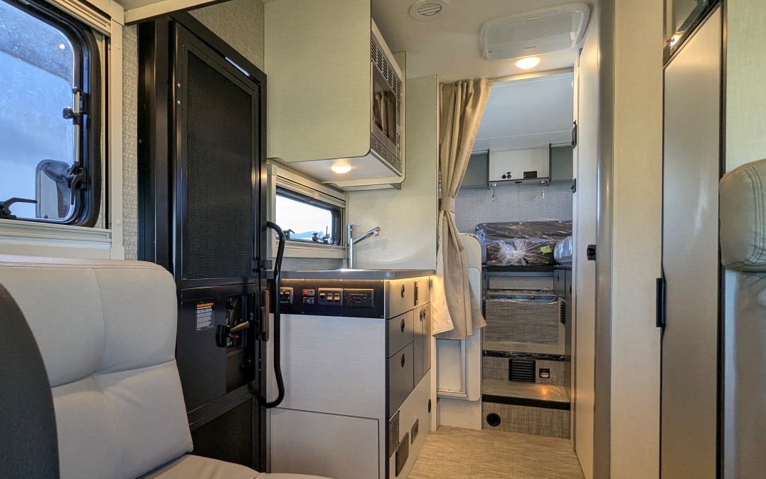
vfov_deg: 54.9
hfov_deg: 78.9
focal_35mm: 22
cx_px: 313
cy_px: 268
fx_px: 459
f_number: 2.2
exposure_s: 1/151
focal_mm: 2.35
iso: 108
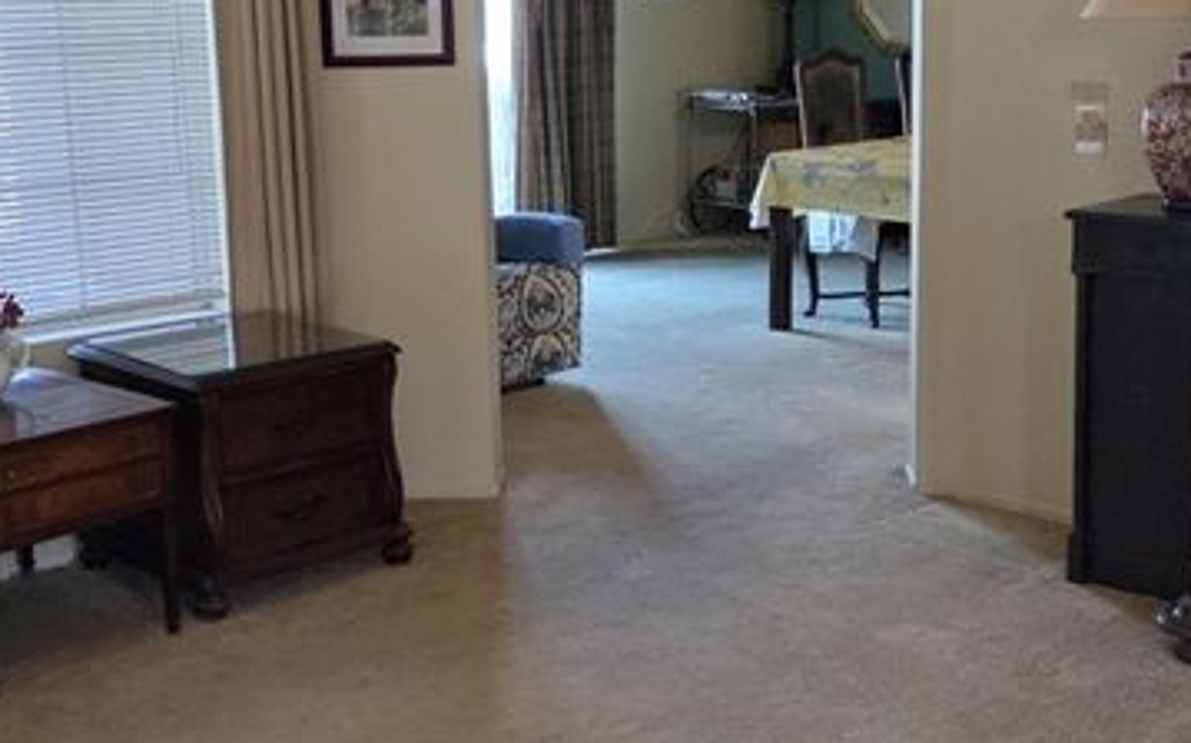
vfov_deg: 22.3
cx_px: 620
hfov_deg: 35.1
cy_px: 313
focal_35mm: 58
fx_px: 1882
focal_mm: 5.4
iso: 500
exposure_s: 1/120
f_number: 1.8
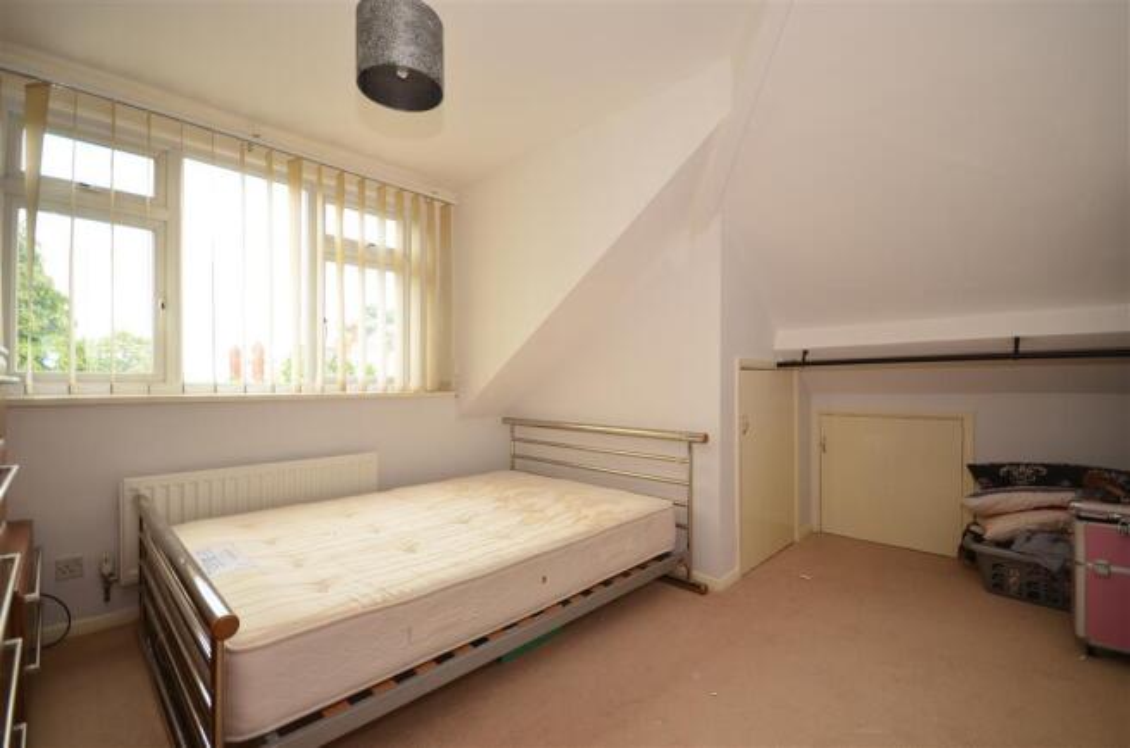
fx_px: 470
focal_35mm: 15
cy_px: 374
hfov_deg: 100.5
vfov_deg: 77.0
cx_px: 565
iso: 200
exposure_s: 1/8
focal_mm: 10
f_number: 4
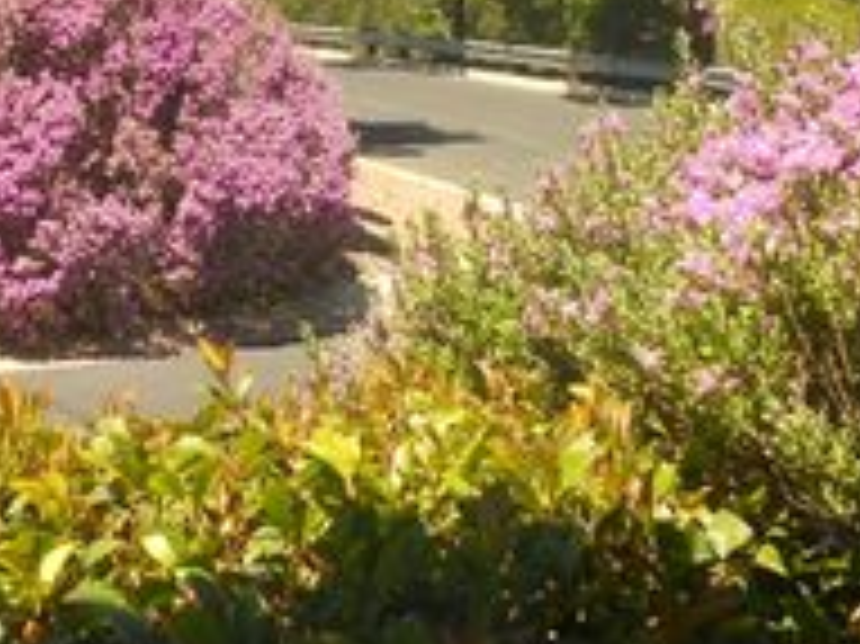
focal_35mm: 68
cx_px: 315
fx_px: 1688
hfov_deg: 28.5
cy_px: -119
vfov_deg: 20.3
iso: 80
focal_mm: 4.6
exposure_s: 1/320
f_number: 3.2
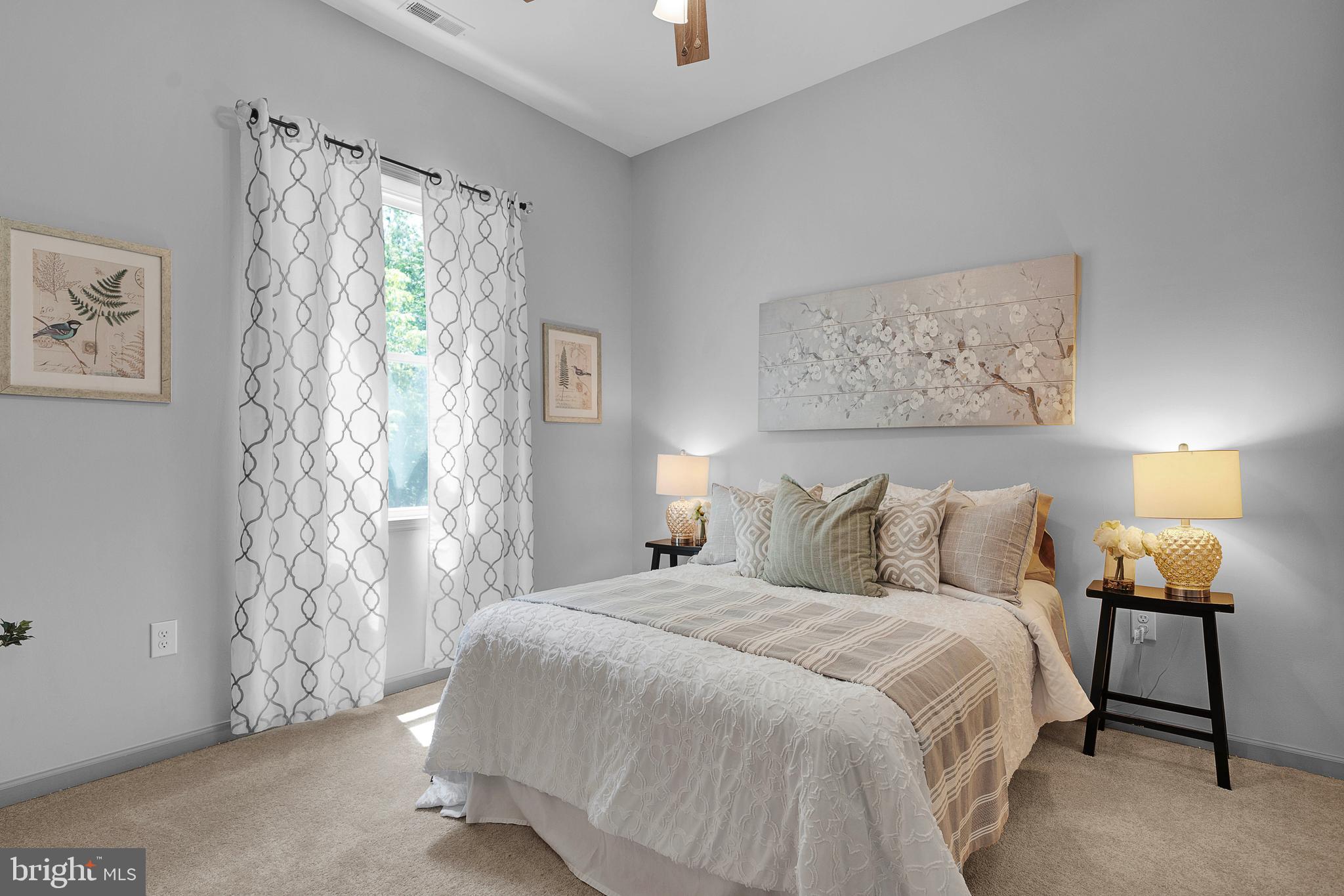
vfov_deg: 70.4
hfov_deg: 93.3
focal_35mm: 17
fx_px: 635
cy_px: 448
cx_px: 672
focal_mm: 17
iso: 200
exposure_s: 1/13
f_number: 6.3
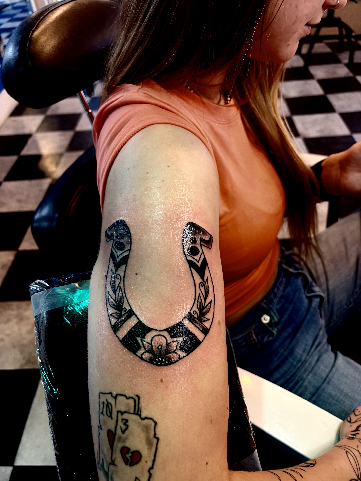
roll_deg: +5.6
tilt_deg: -41.7
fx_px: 362
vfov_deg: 67.3
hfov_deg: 53.1
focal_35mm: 26
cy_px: 240
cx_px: 180
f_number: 1.6
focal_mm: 5.96
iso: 160
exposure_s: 1/60
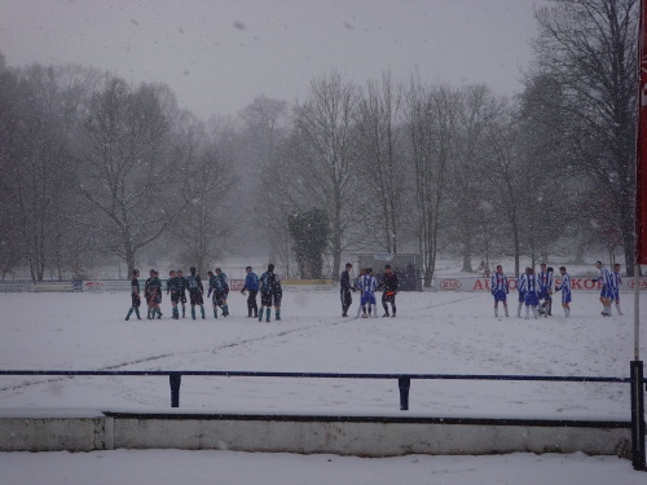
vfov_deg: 15.6
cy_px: 242
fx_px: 1776
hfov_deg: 20.7
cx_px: 324
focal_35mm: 95
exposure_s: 1/350
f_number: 4.4
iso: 80
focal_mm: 16
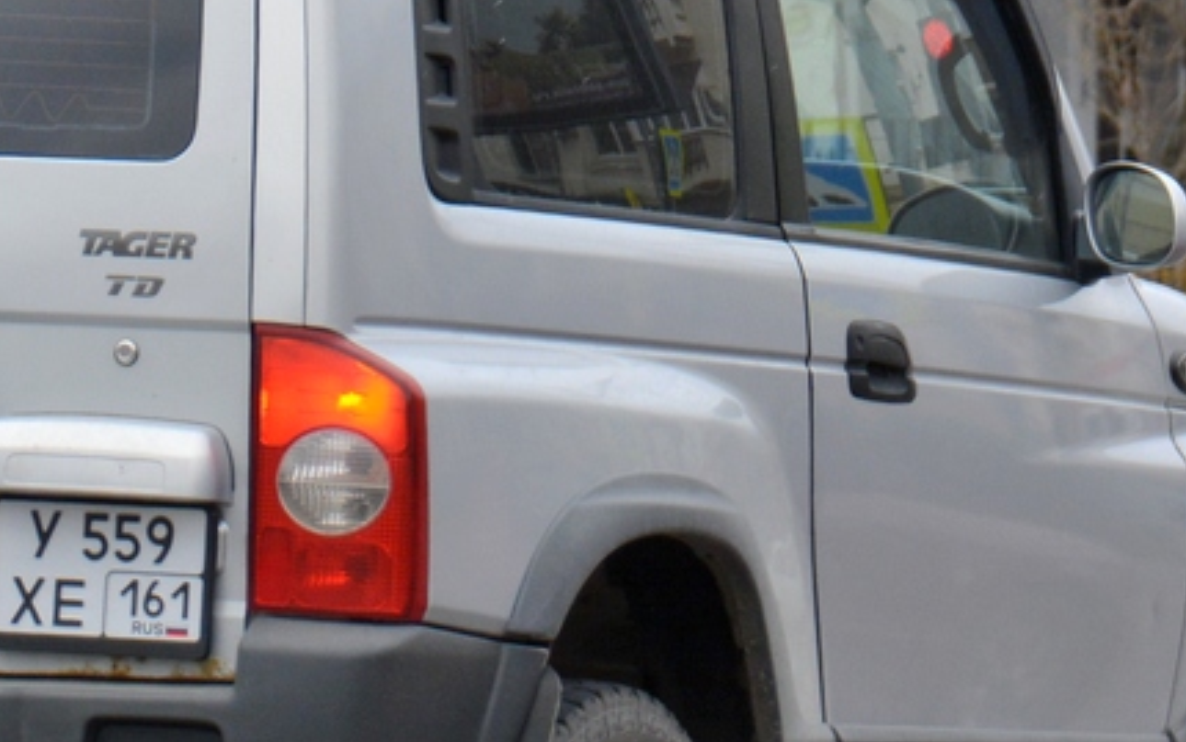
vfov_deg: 3.4
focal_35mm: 384
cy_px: 261
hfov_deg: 5.5
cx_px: 367
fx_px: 12415
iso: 400
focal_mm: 90
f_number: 5.6
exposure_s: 1/1250
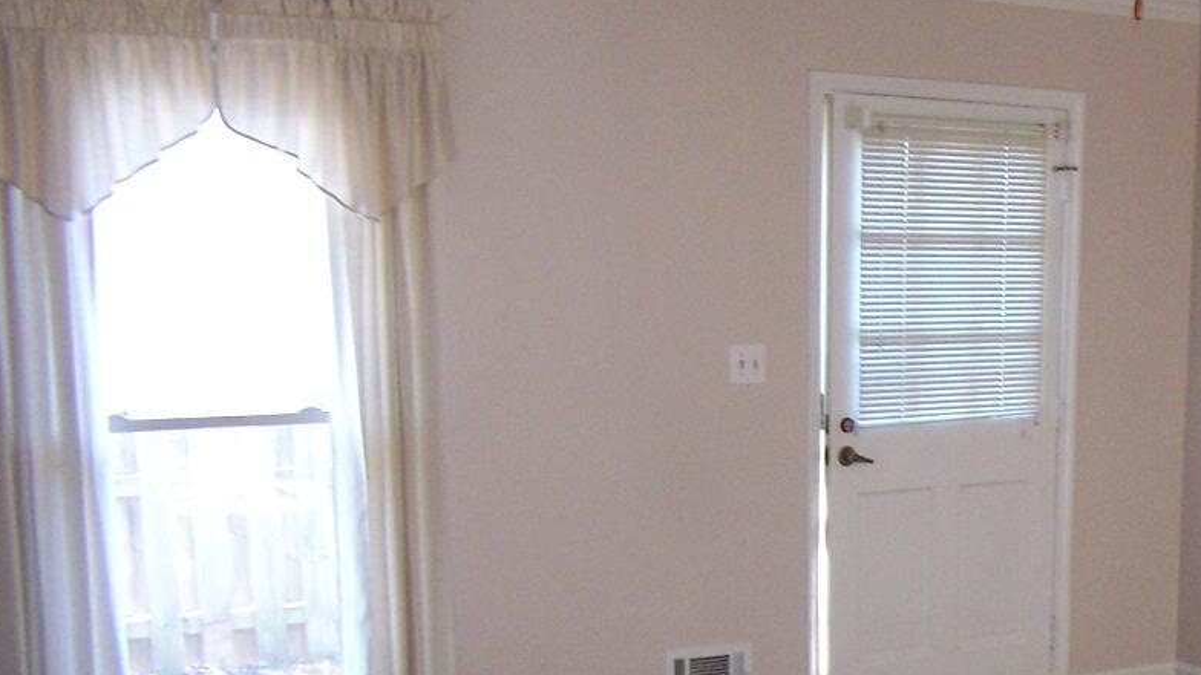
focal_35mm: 82
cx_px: 1129
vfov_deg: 14.5
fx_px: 2611
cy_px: 663
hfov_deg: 25.0
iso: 140
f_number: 2.8
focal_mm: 6.3
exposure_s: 1/20
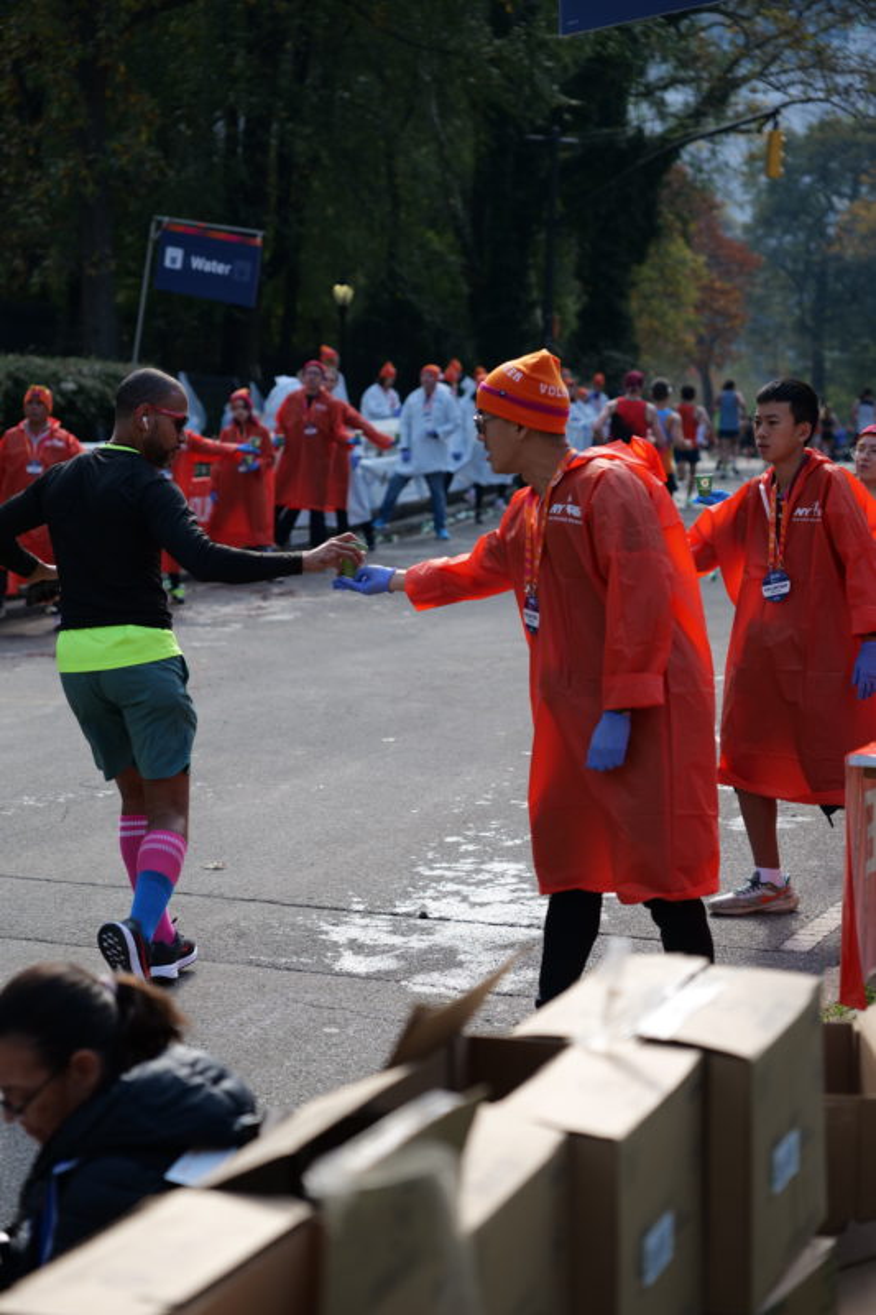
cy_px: 658
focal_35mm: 70
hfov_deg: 19.4
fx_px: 2556
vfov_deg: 28.8
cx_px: 438
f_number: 3.2
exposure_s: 1/1000
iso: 250
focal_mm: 70
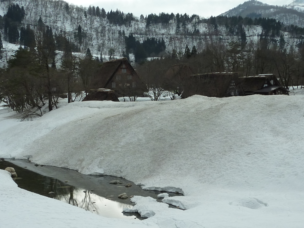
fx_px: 483
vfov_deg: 26.6
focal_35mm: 55
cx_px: 152
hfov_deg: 34.9
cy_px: 114
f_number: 5
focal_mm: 5
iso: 125
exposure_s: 1/500
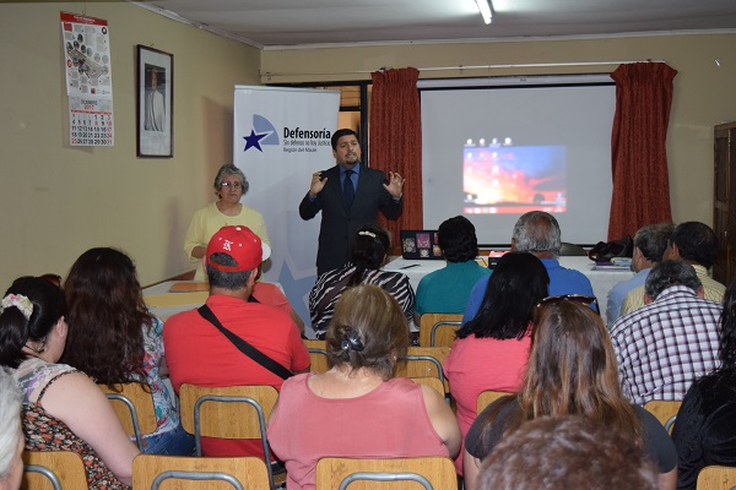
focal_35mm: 48
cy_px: 245
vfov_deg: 28.1
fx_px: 981
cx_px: 368
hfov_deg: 41.1
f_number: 4.5
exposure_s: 1/60
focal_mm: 32
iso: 800
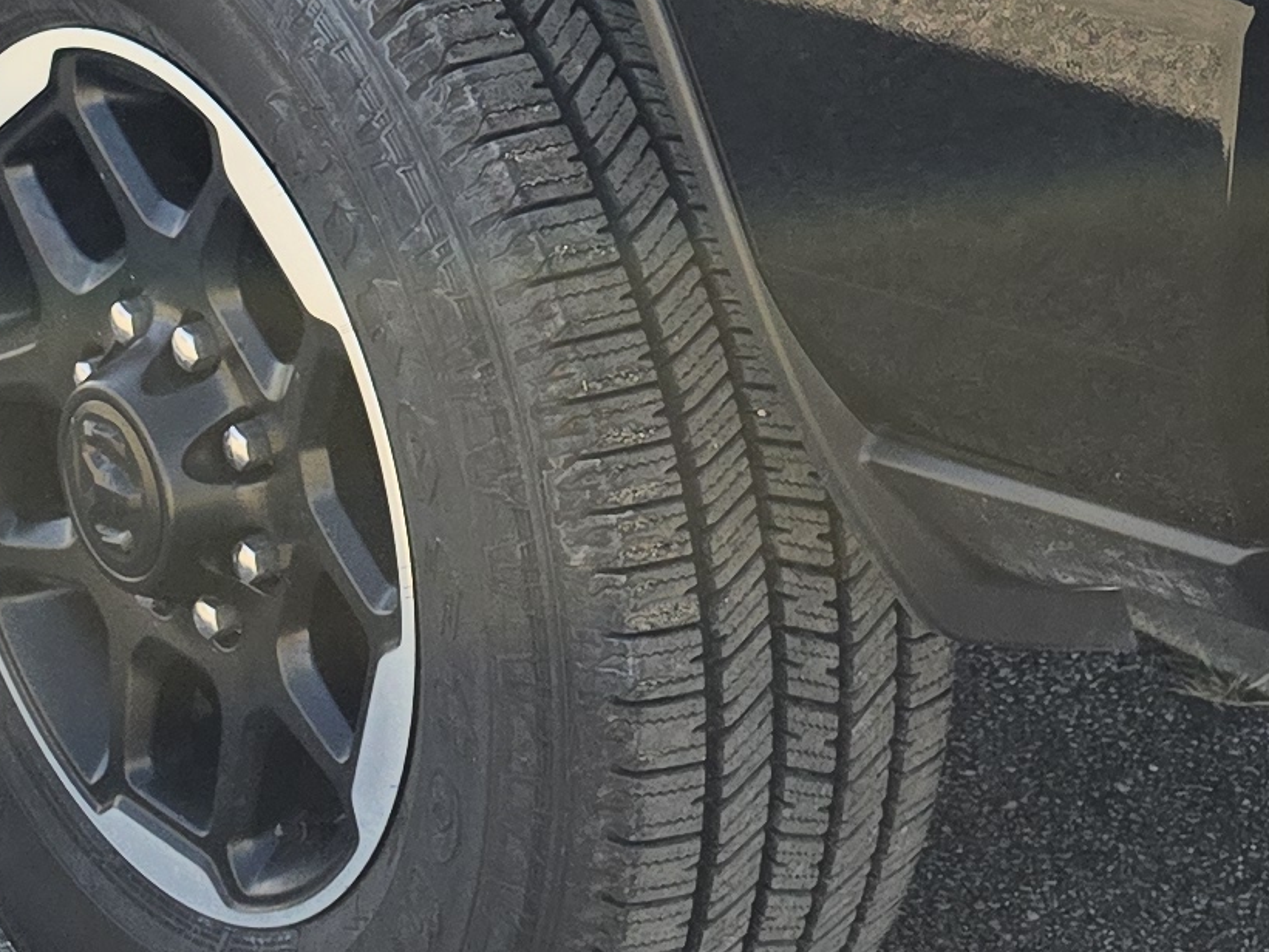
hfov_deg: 17.5
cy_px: -402
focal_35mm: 112
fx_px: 4106
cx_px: 917
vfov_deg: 12.7
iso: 64
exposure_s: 1/4055
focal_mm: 6.5
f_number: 1.4
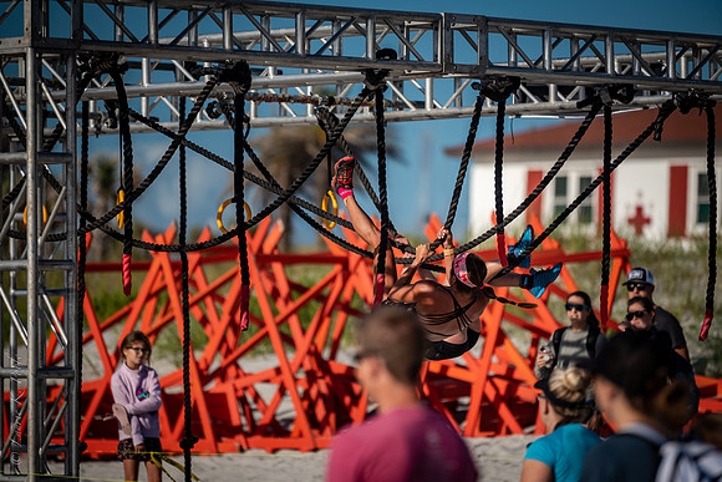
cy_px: 243
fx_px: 4586
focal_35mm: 229
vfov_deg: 6.0
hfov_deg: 9.0
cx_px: 386
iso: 280
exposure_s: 1/4000
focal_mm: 200
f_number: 2.8
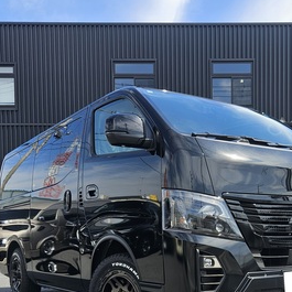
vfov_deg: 35.4
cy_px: 242
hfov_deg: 36.5
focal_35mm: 46
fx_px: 439
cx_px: 186
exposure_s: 1/1286
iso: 40
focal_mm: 5.4
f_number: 1.8
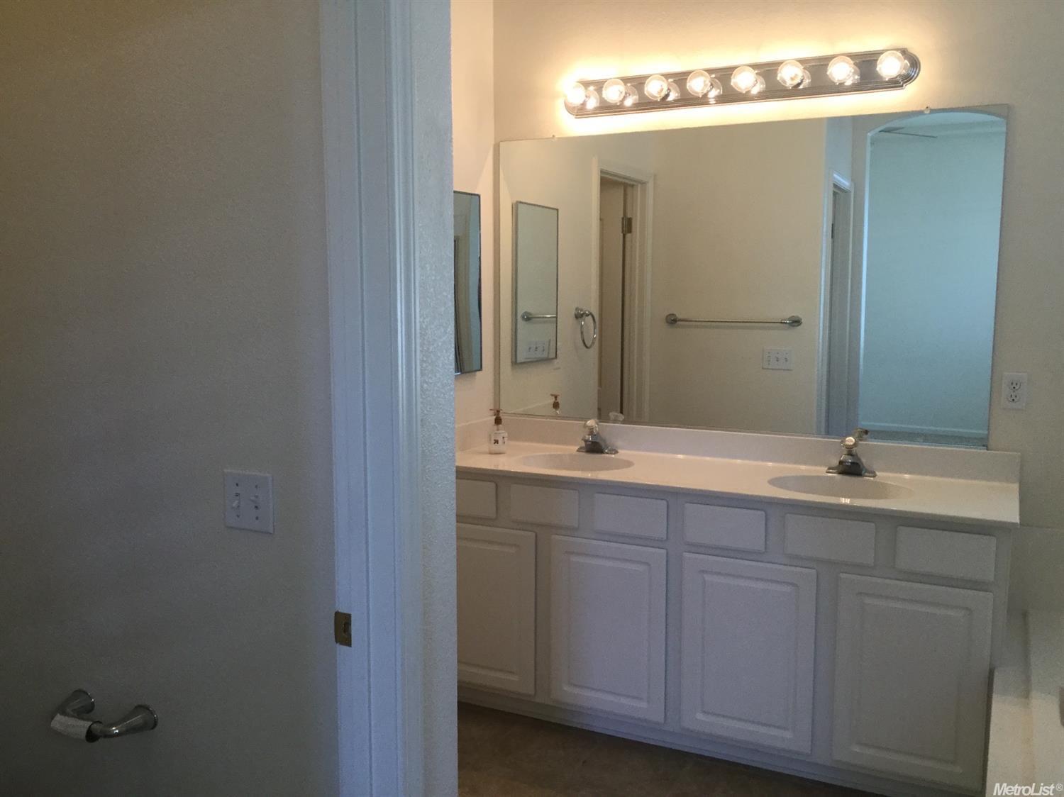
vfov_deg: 45.4
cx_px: 532
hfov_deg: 58.4
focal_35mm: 31
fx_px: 953
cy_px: 398
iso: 32
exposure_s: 1/30
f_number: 2.4
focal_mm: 3.3
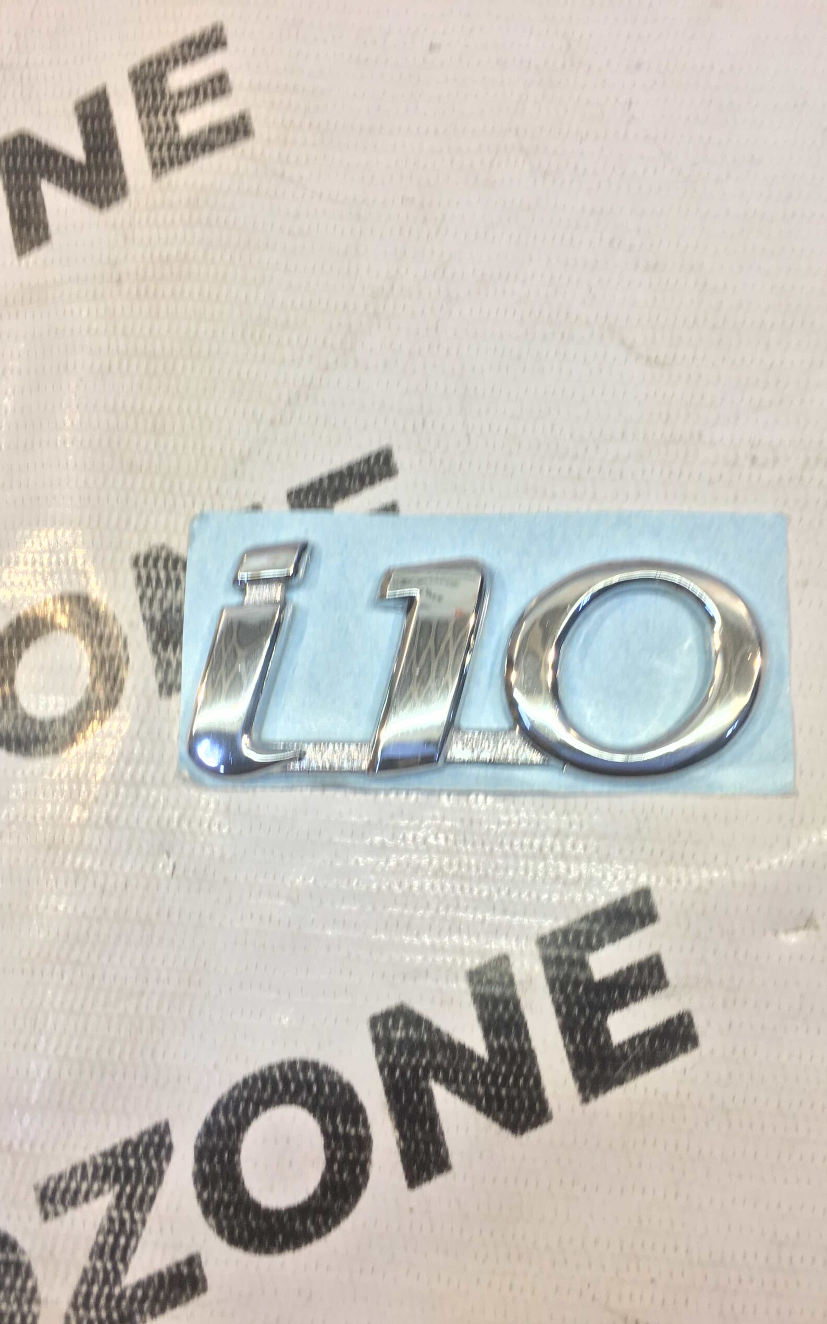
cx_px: 422
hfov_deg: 40.6
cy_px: 660
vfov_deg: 61.2
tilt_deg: -75.7
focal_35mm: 31
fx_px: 1118
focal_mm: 4.15
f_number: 2.2
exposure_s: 1/33
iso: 25
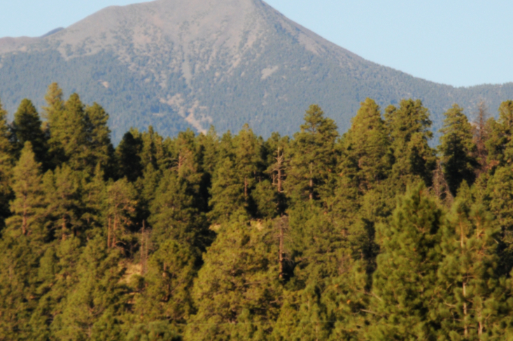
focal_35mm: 348
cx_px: 217
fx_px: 4953
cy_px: 136
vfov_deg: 3.9
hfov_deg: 5.9
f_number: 6
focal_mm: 170
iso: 640
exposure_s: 1/2000
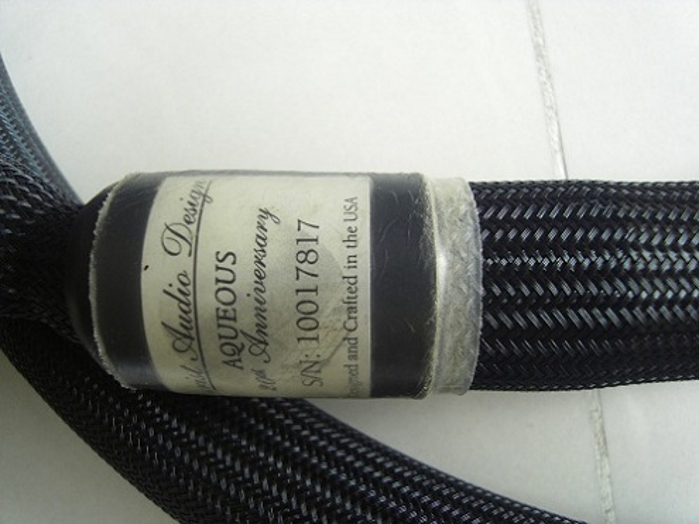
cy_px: 262
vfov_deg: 56.8
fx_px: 485
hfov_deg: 71.6
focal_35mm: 24
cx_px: 350
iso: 80
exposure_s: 1/125
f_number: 2.8
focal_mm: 4.3
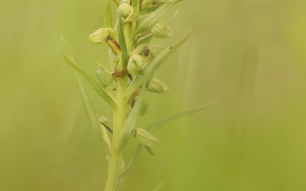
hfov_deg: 2.0
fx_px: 8665
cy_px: -17
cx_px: 165
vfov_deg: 1.3
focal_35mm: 1039
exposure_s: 1/640
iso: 320
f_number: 6
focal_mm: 380
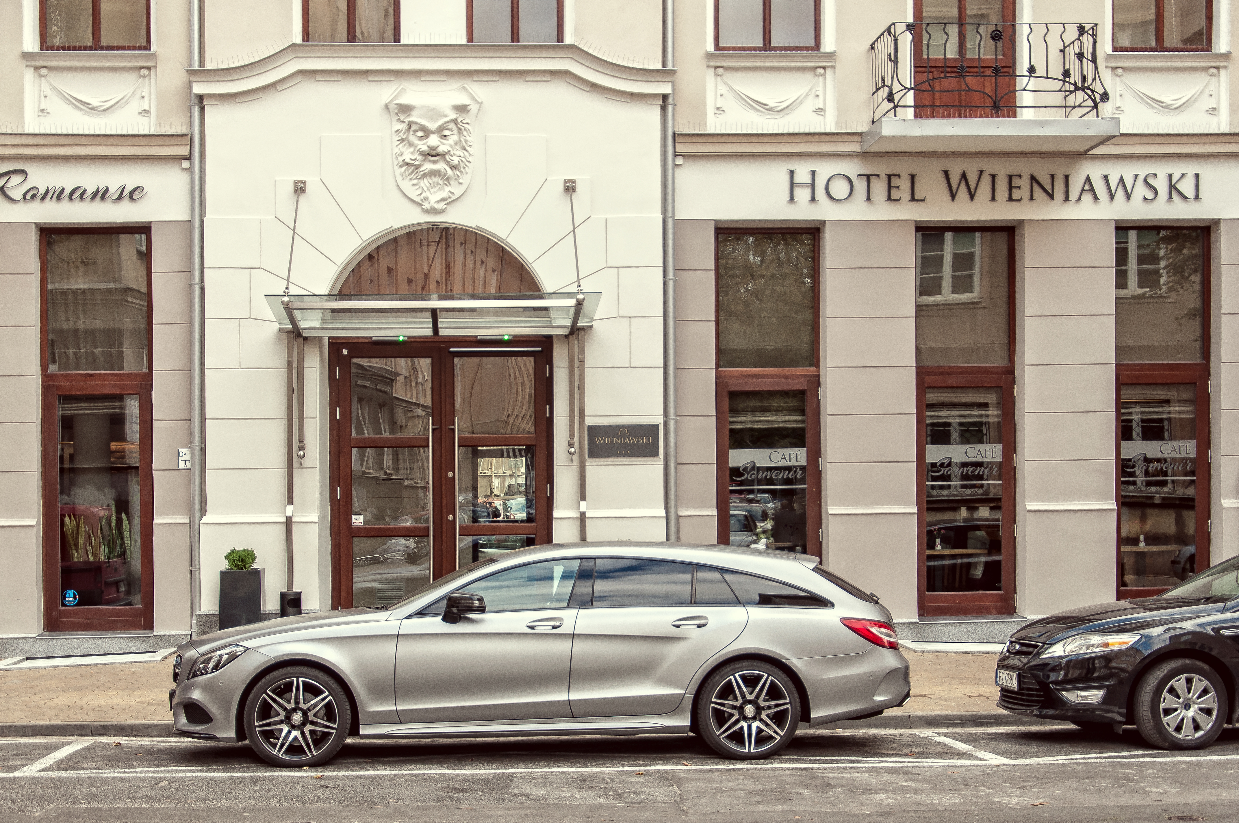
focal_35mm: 57
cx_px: 620
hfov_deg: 35.1
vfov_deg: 23.7
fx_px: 1959
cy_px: 412
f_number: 4.5
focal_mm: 38
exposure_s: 1/200
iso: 100
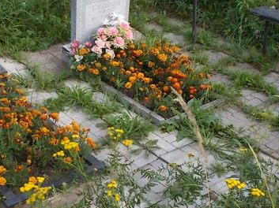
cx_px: 120
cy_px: 97
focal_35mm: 59
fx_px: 475
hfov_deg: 32.7
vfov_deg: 24.8
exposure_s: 1/200
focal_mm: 4.6
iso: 80
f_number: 3.2
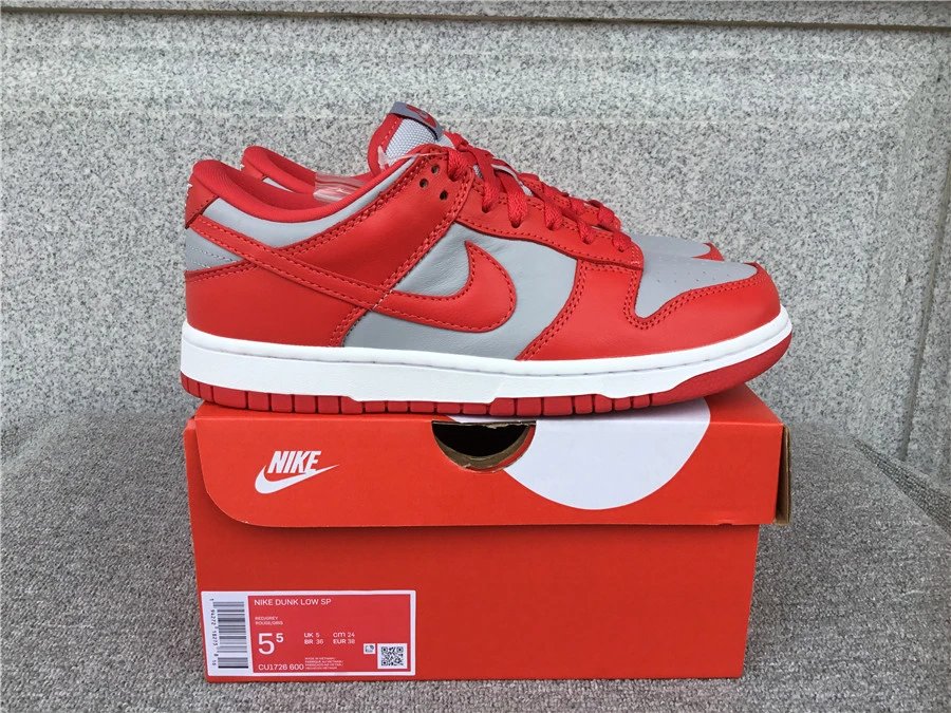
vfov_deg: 45.4
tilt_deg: -17.2
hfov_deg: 58.4
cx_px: 476
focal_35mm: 31
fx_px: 852
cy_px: 356
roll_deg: -0.5
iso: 25
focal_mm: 3.3
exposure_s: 1/403
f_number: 2.4
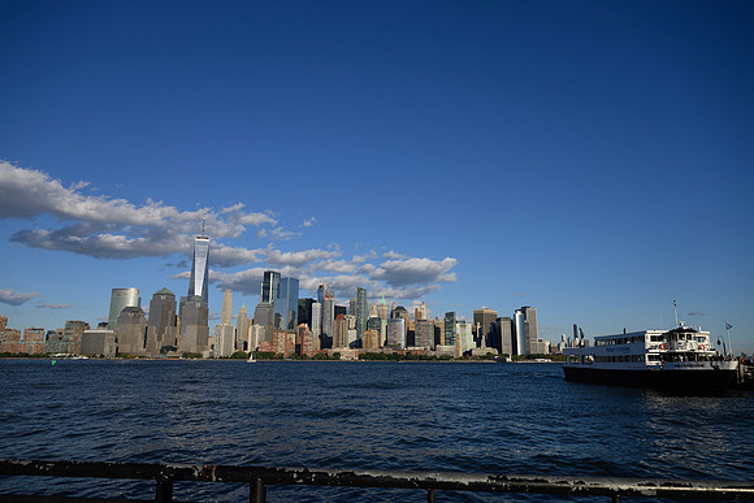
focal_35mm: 24
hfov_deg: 73.7
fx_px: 503
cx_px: 377
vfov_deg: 53.2
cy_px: 252
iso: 64
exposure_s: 1/640
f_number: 5.6
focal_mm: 24
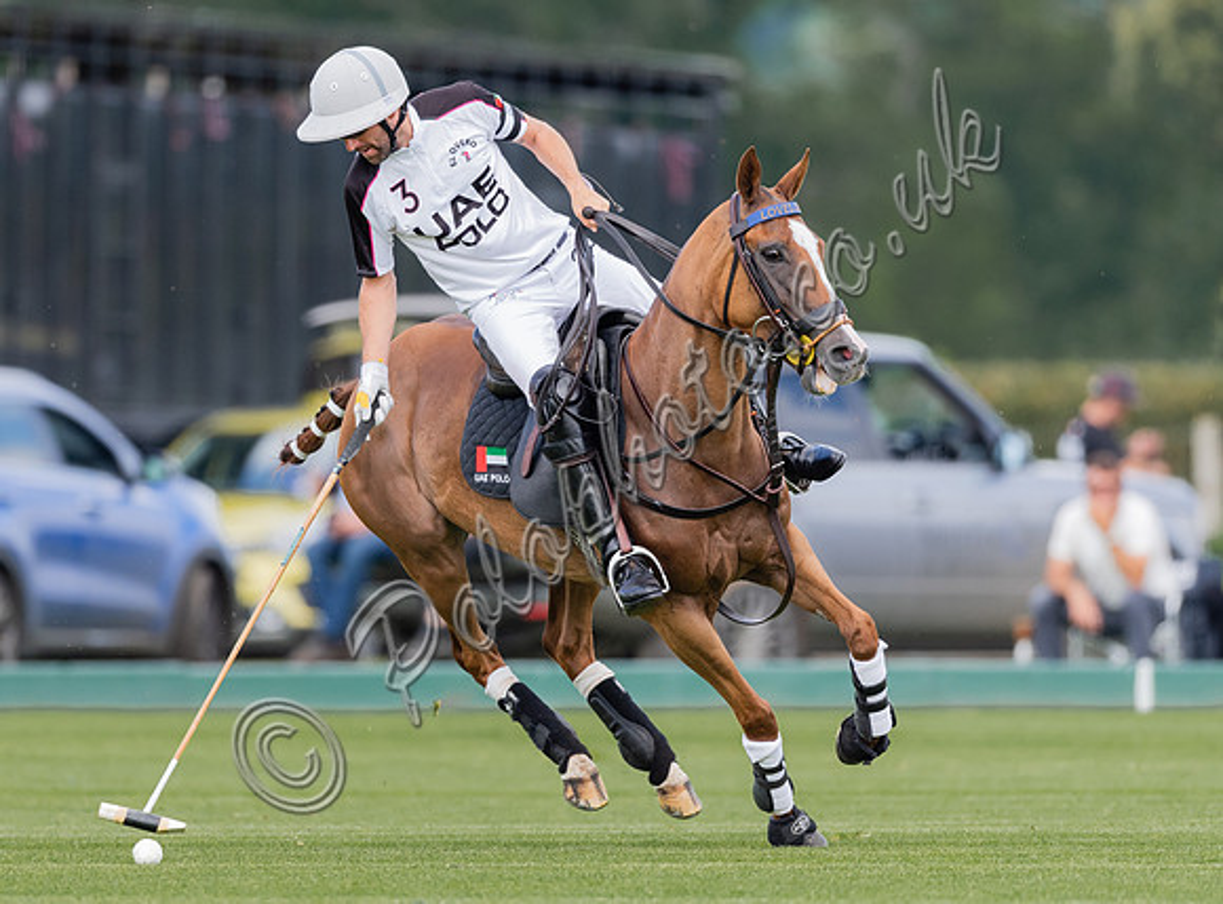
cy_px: 377
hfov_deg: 2.6
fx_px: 26949
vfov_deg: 1.9
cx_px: 454
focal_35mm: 767
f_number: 4
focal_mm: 500
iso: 400
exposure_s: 1/1000
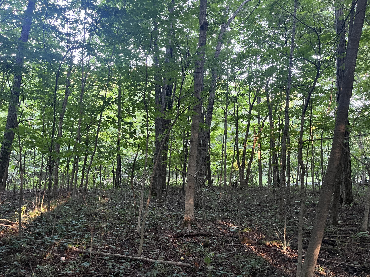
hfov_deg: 67.3
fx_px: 278
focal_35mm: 26
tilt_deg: +3.7
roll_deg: +0.1
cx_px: 185
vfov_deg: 53.1
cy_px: 138
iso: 400
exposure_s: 1/60
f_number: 1.6
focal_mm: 5.1
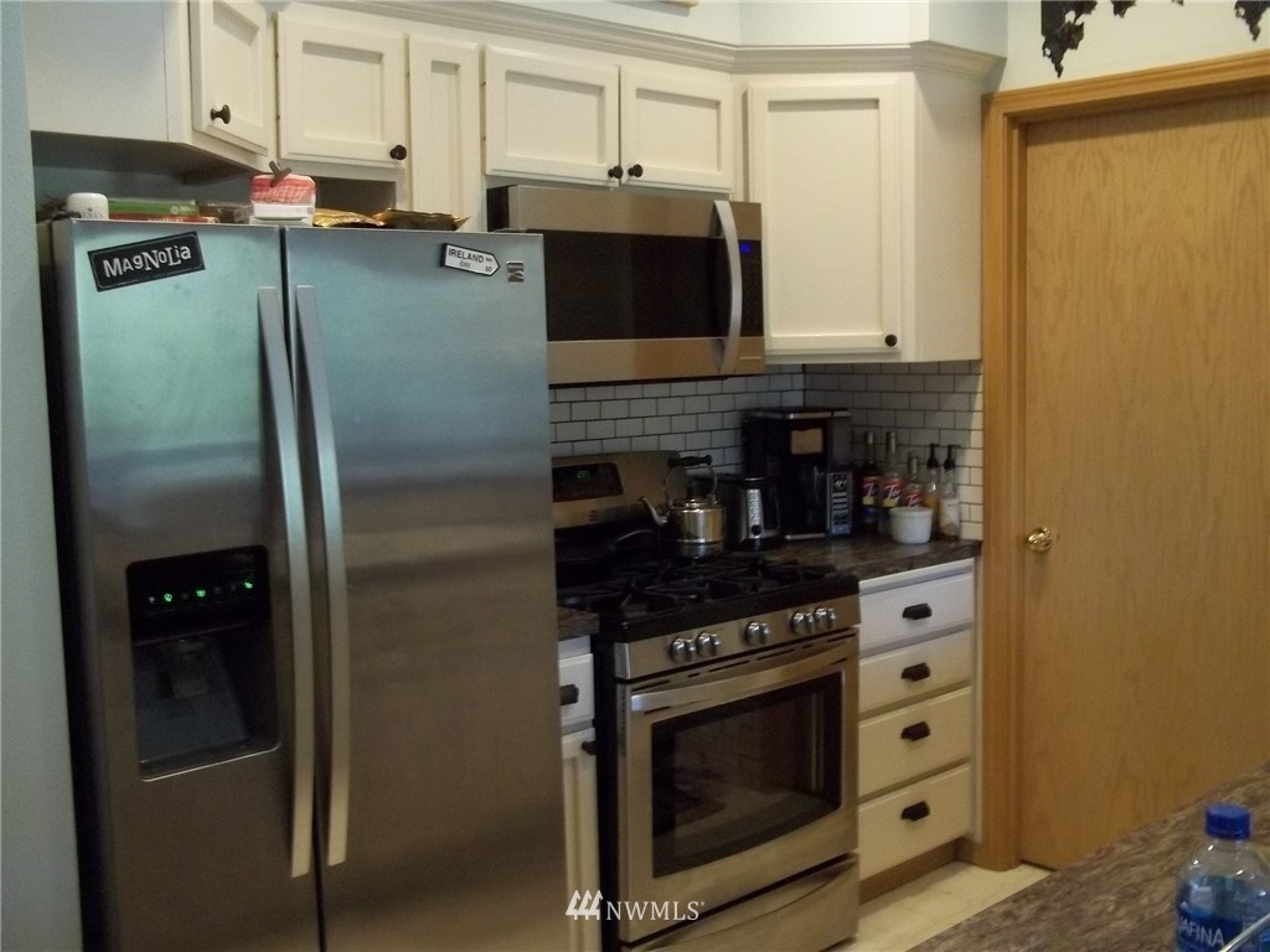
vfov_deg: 39.7
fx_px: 1321
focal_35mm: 36
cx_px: 635
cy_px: 476
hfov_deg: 51.4
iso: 320
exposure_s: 1/30
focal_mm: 6.5
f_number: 3.1
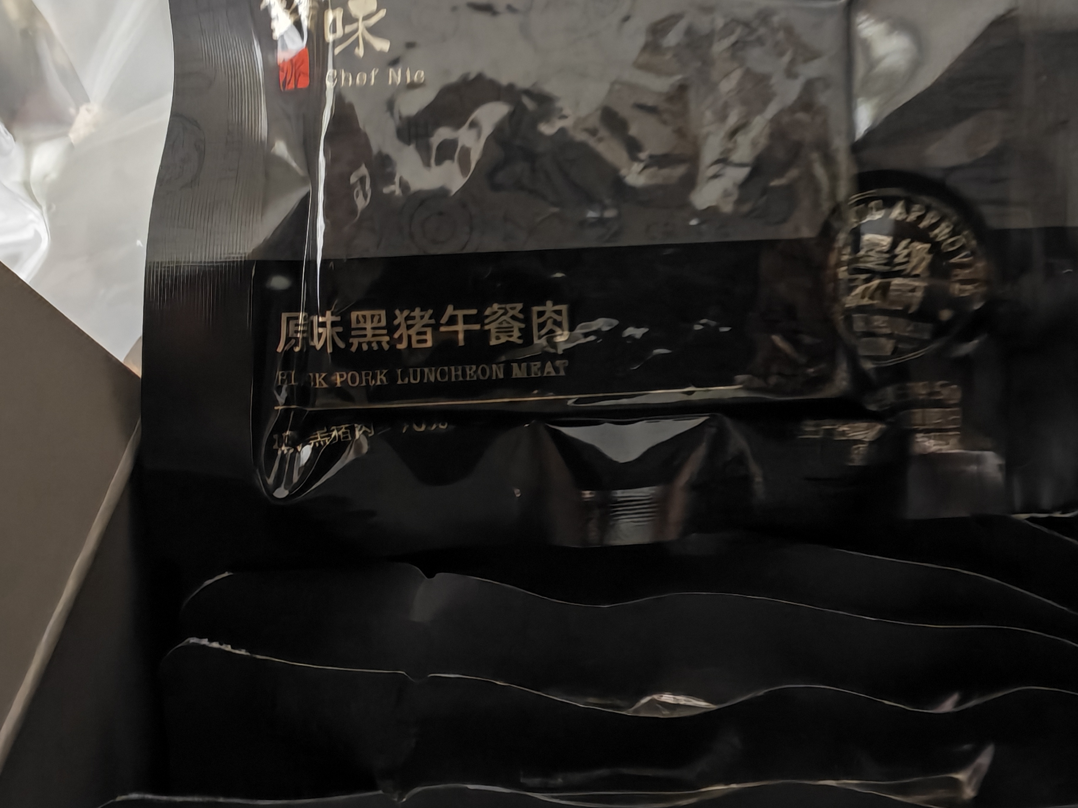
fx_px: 872
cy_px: 346
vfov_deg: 49.6
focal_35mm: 28
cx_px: 563
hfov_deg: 63.4
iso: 800
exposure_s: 1/13
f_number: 2
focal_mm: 1.82
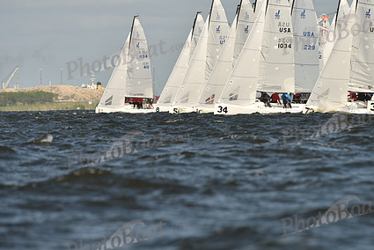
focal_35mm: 546
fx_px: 5676
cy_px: 90
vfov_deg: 2.5
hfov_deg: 3.8
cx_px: 236
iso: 250
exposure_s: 1/1250
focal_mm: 400
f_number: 8
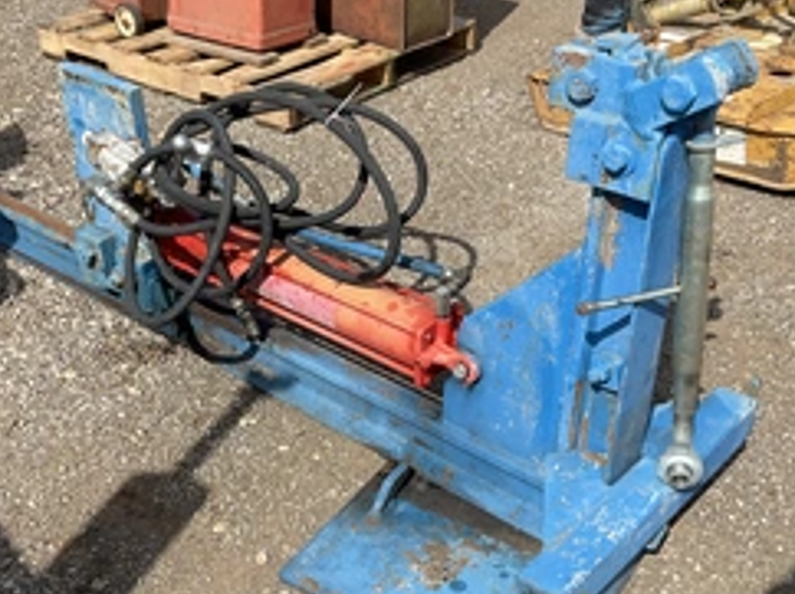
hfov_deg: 39.6
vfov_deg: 30.2
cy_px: 348
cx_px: 352
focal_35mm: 48
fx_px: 1101
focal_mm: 3
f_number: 1.8
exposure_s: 1/1730
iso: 25
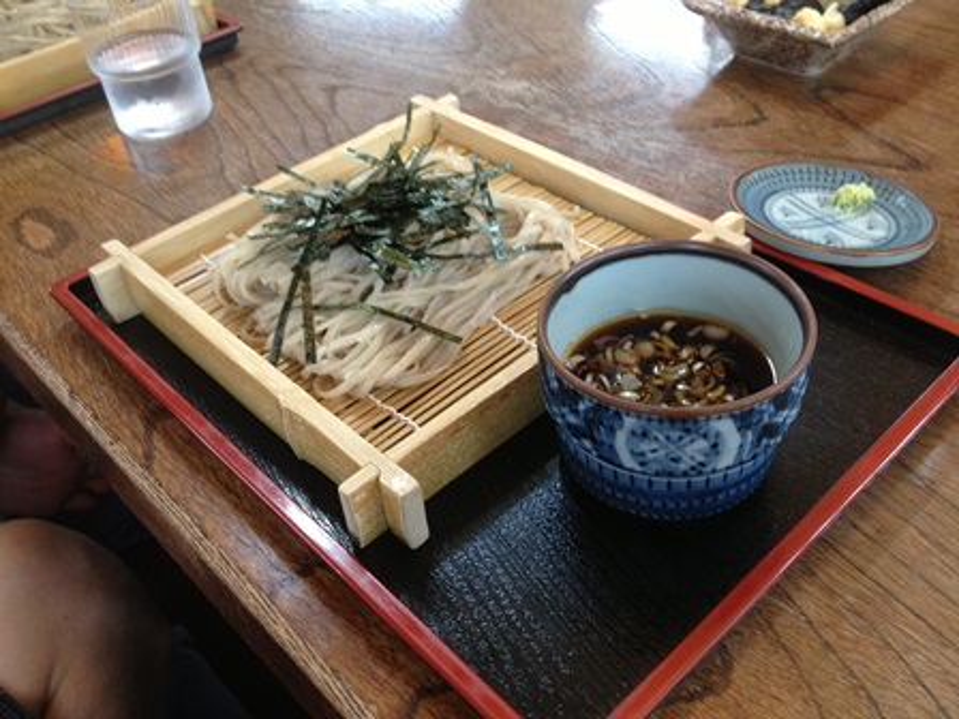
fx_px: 970
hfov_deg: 52.6
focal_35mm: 35
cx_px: 480
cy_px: 360
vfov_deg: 40.7
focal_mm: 4.28
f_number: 2.4
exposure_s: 1/20
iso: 125
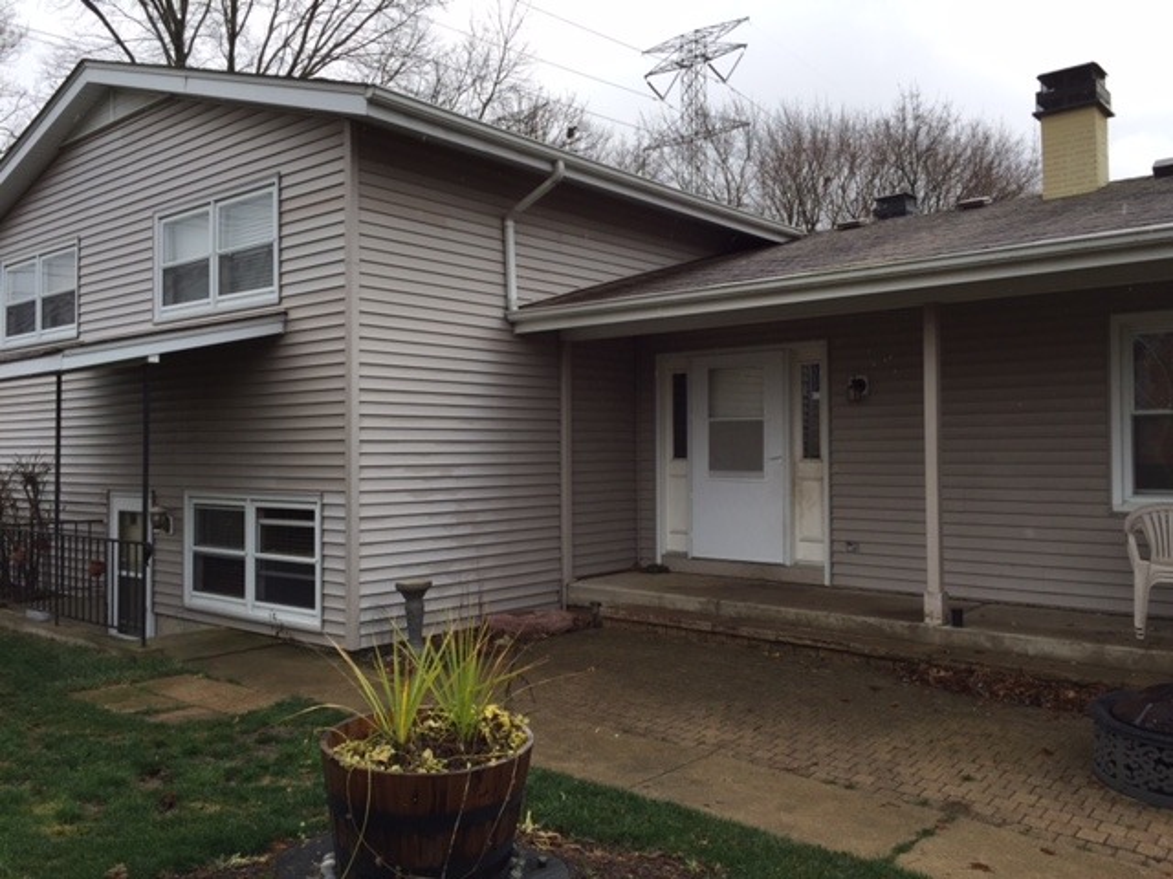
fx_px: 983
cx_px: 586
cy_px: 440
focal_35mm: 29
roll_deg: +0.2
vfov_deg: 48.2
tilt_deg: +2.8
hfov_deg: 61.7
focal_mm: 4.15
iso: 32
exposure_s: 1/494
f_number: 2.2
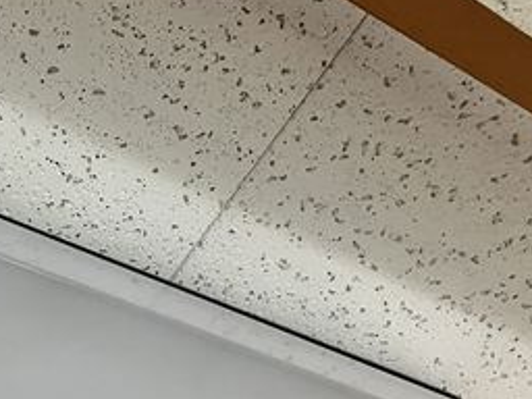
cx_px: -94
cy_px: 474
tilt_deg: +45.6
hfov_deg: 25.2
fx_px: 1076
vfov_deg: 19.8
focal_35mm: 70
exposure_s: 1/50
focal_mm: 3.99
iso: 320
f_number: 1.8
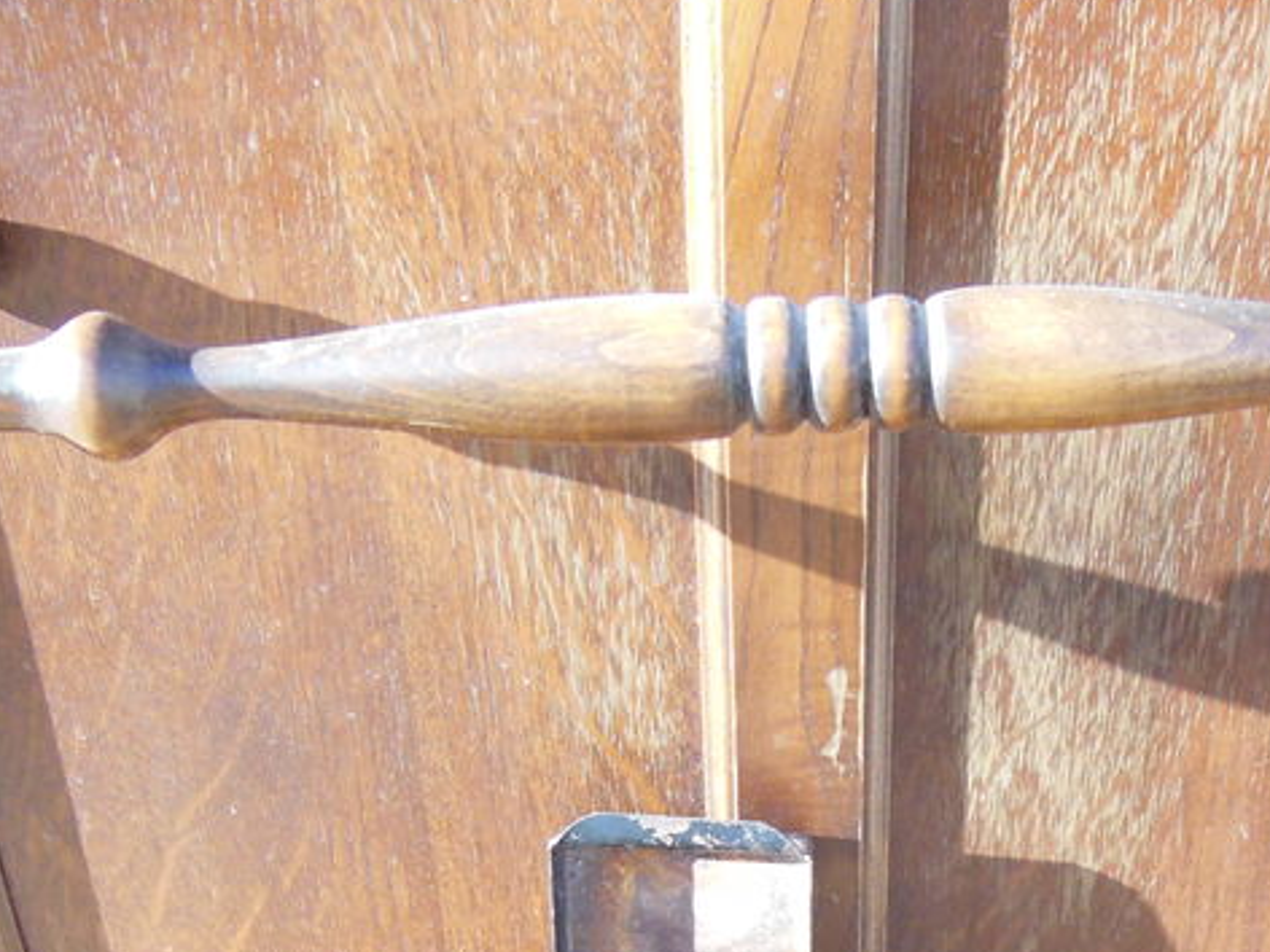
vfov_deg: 26.2
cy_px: 925
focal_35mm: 53
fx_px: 1944
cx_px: 807
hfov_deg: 35.9
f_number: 3.5
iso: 400
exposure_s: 1/250
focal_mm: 4.5
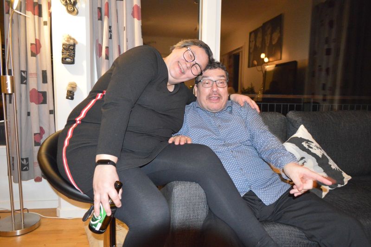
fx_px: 278
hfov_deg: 67.4
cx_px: 186
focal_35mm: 27
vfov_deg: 47.9
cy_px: 124
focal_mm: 18
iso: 3200
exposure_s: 1/25
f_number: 3.5
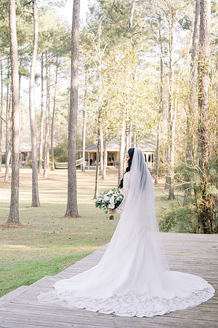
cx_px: 109
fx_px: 454
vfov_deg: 39.6
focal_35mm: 50
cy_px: 164
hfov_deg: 27.0
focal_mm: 50
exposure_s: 1/200
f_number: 4
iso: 400
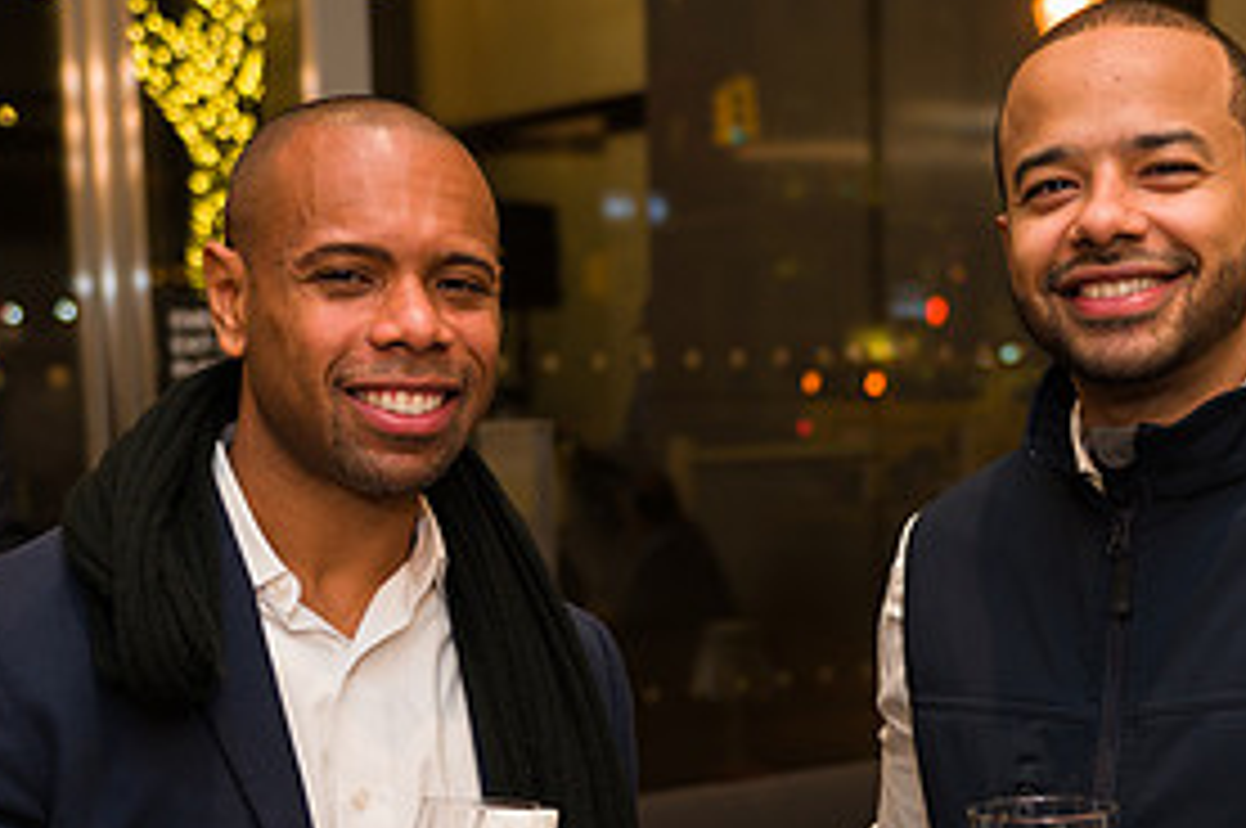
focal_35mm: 67
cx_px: 697
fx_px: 2316
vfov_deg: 20.0
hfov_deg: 30.1
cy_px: 670
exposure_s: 1/160
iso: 400
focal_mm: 32
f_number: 3.2
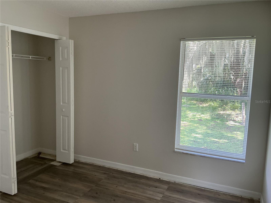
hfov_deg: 61.7
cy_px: 102
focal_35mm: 29
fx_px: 227
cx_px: 136
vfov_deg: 48.2
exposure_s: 1/60
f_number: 1.8
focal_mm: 3
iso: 64
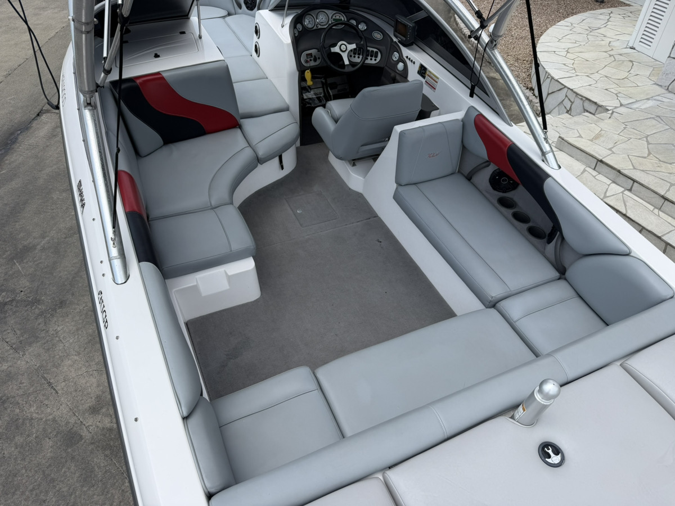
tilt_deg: -42.1
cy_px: 253
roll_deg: -1.2
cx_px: 338
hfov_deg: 71.6
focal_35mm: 24
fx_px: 468
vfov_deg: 56.8
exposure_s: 1/3953
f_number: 1.78
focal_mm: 6.76
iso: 80
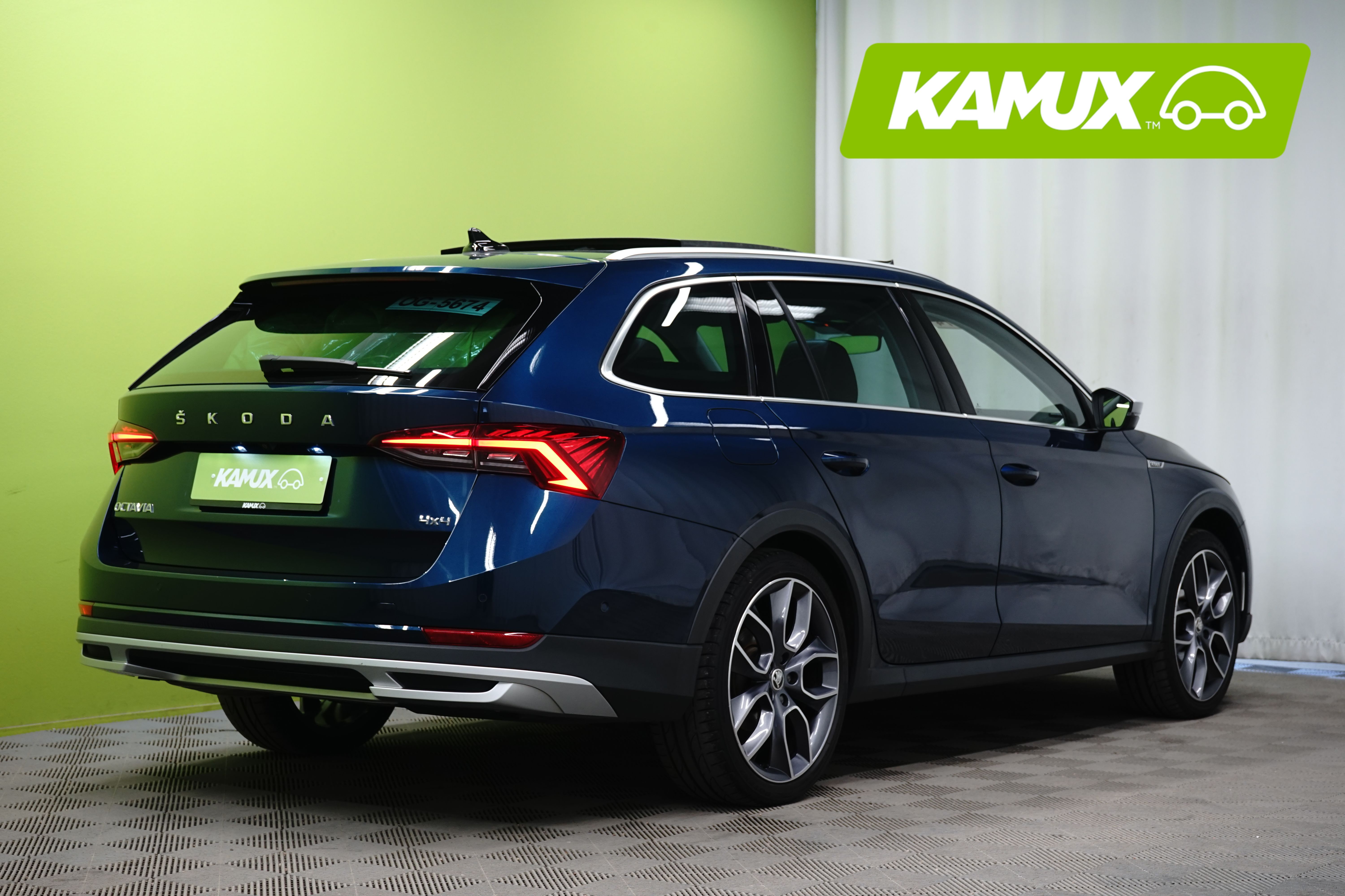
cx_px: 672
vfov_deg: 21.6
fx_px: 2354
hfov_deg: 31.9
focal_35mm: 63
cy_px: 448
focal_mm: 63
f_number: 8
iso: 500
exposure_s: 1/6
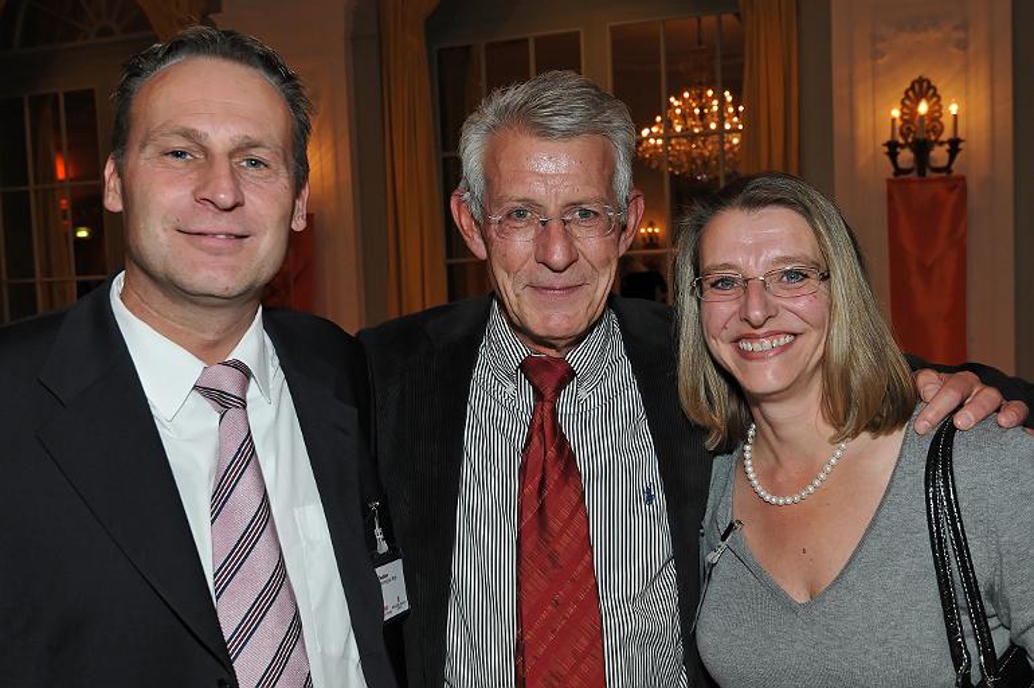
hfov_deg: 53.2
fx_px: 1033
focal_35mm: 36
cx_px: 517
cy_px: 344
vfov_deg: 36.8
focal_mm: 24
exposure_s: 1/60
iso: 400
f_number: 5.6
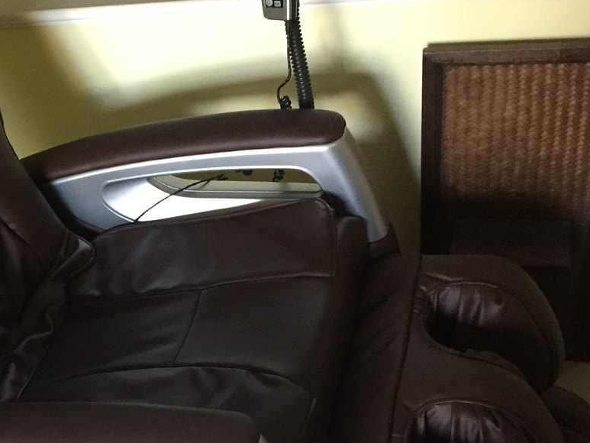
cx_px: 48
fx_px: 1023
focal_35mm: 60
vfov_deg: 24.2
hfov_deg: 30.6
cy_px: 325
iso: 320
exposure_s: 1/33
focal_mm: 4.15
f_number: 2.2
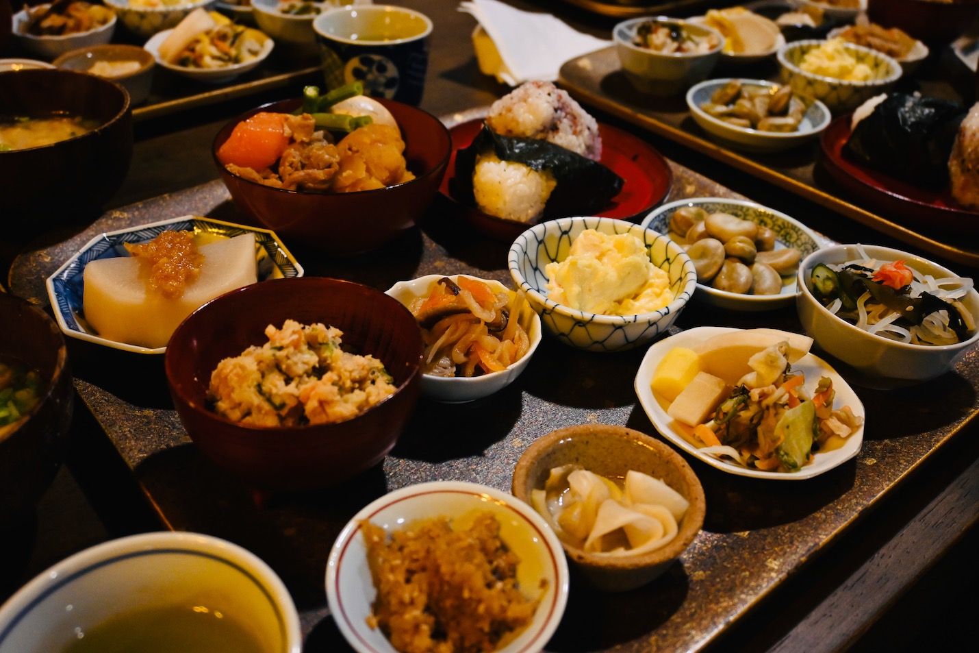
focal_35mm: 32
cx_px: 490
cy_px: 326
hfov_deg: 58.3
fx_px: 877
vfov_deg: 40.8
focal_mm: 21.5
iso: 1800
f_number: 4
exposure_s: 1/30
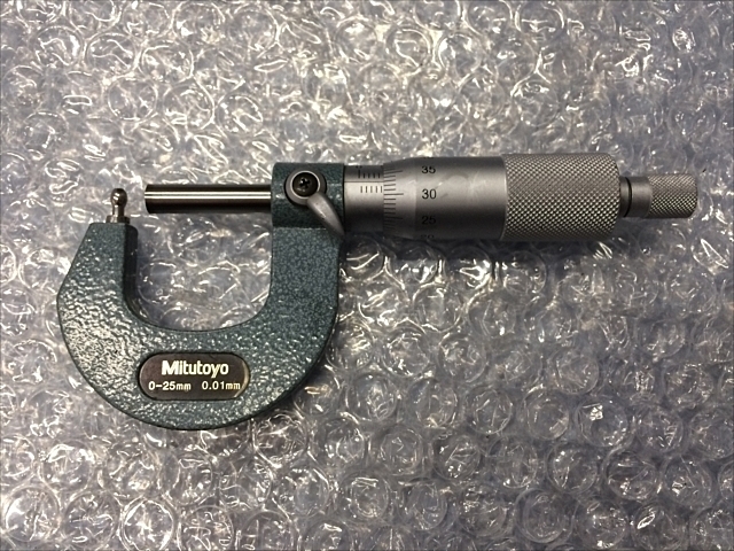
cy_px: 276
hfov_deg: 61.7
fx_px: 615
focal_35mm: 29
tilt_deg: -79.8
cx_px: 367
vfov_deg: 48.2
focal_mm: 4.15
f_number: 2.2
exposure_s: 1/30
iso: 80
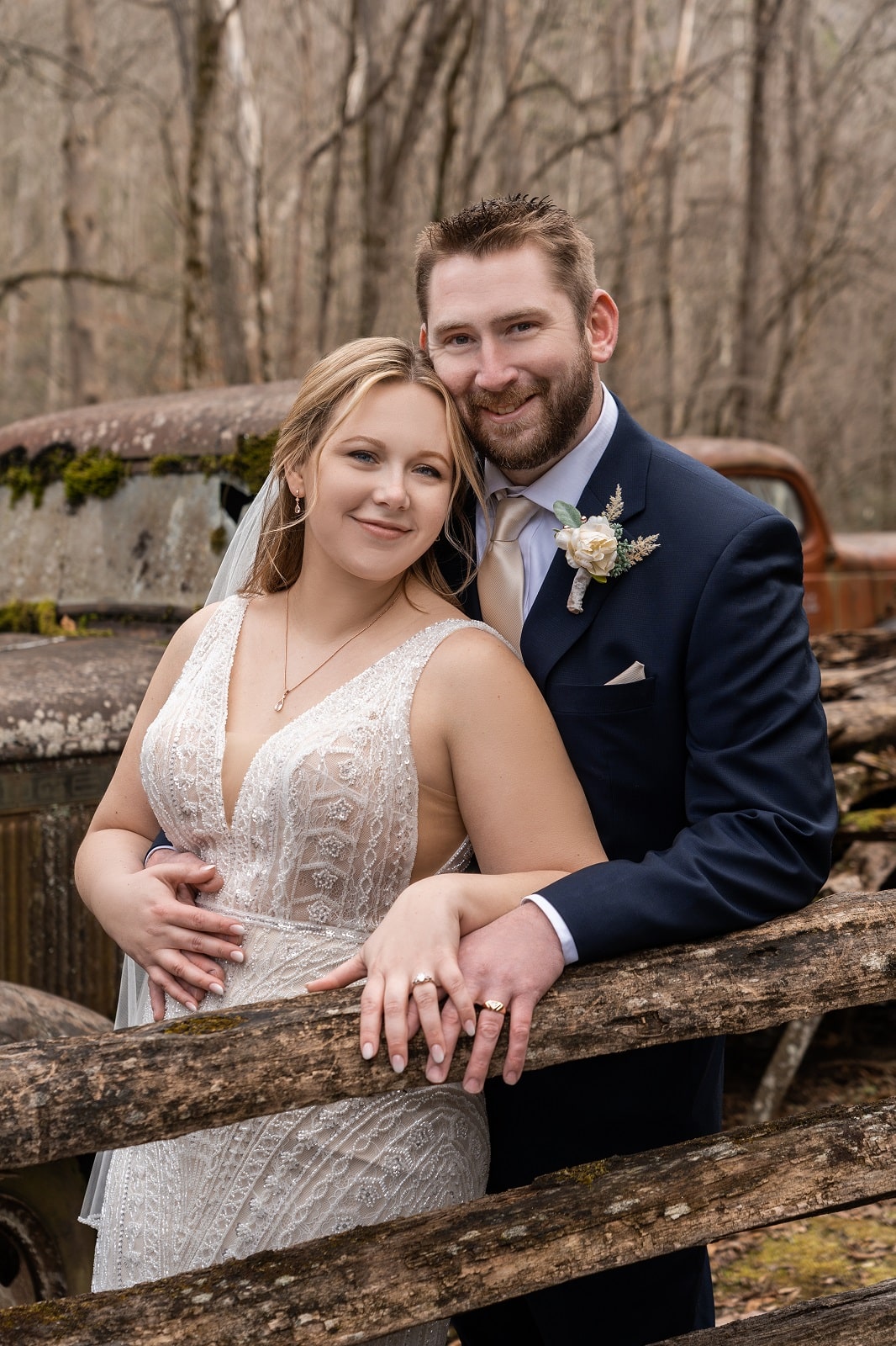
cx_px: 448
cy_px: 673
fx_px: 2166
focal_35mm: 58
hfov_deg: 23.4
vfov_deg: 34.5
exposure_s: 1/125
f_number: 5
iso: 100
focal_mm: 58
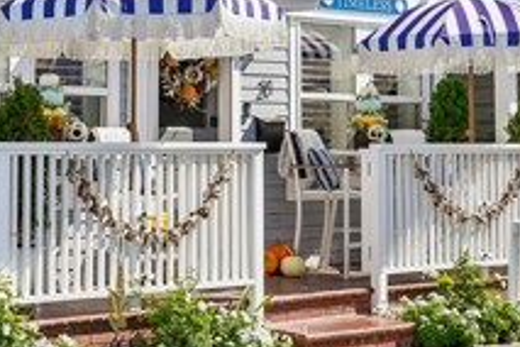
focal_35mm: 93
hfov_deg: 21.5
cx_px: 61
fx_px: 1343
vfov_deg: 14.5
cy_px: 22
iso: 100
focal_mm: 31
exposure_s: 1/400
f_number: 8
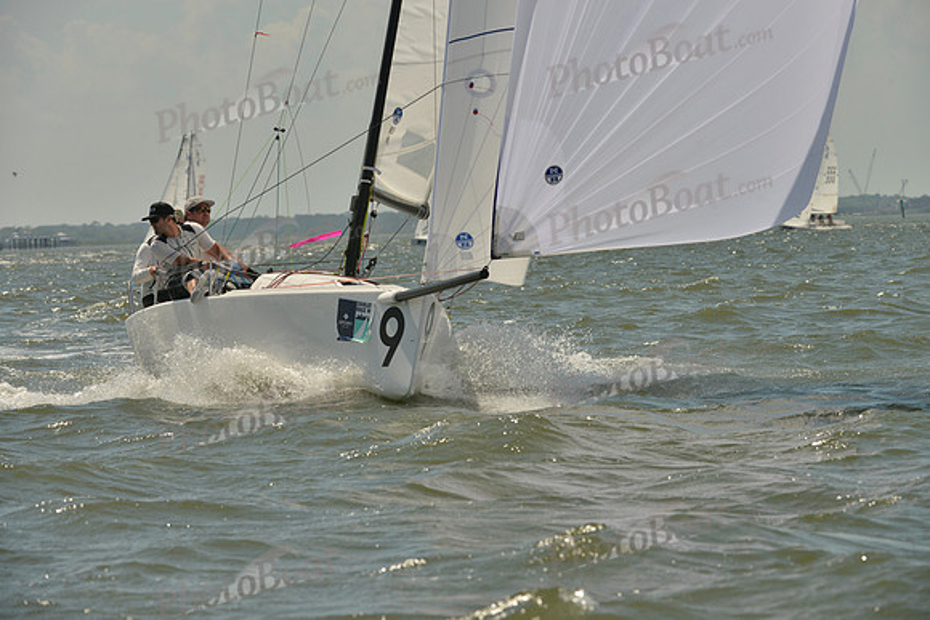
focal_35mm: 200
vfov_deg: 6.9
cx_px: 465
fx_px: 5168
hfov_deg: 10.3
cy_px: 310
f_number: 10
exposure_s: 1/1600
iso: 280
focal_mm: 200
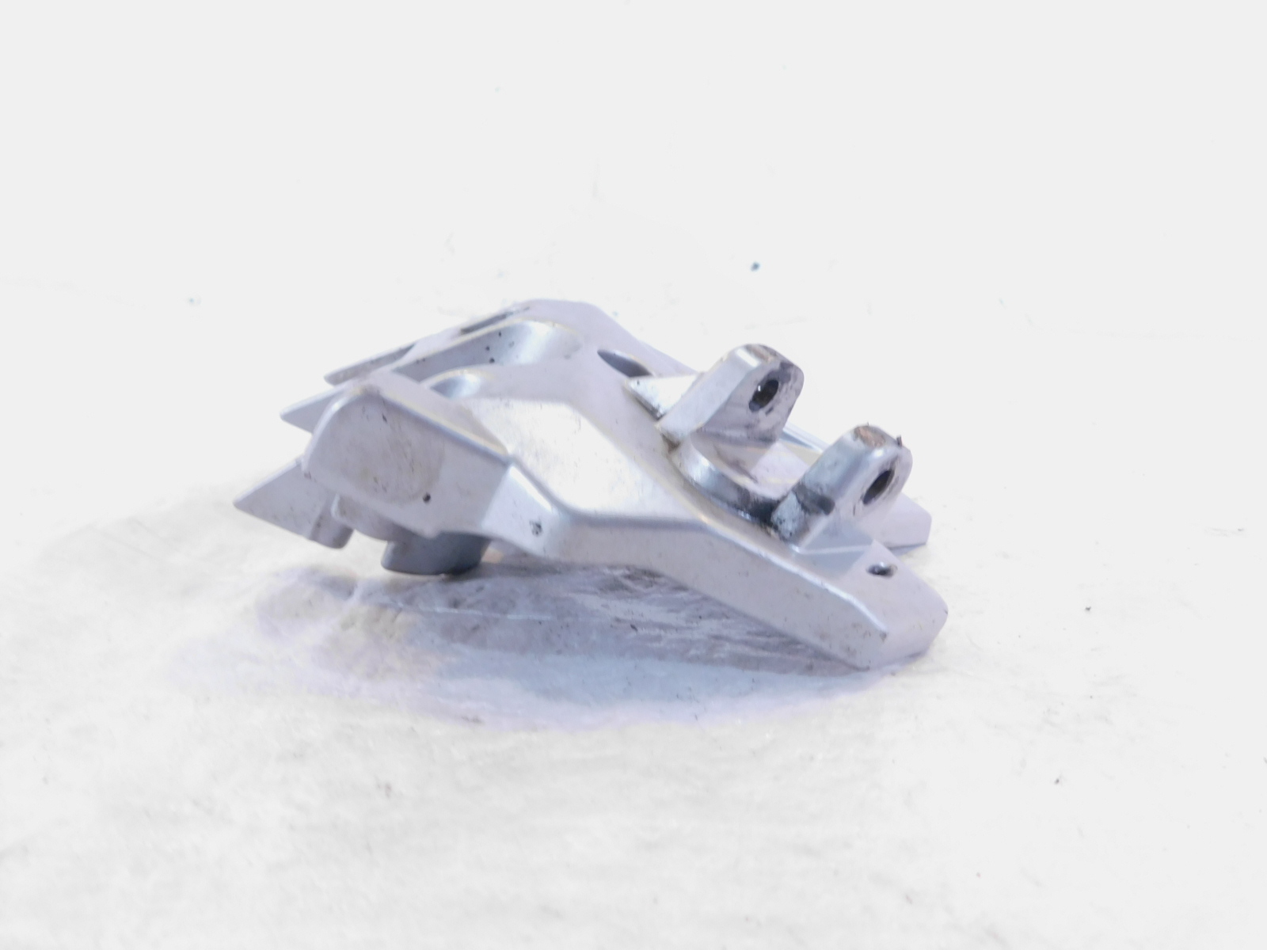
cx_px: 634
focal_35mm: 23
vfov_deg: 58.9
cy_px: 475
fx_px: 842
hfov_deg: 73.9
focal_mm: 4
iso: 280
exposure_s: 1/30
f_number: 3
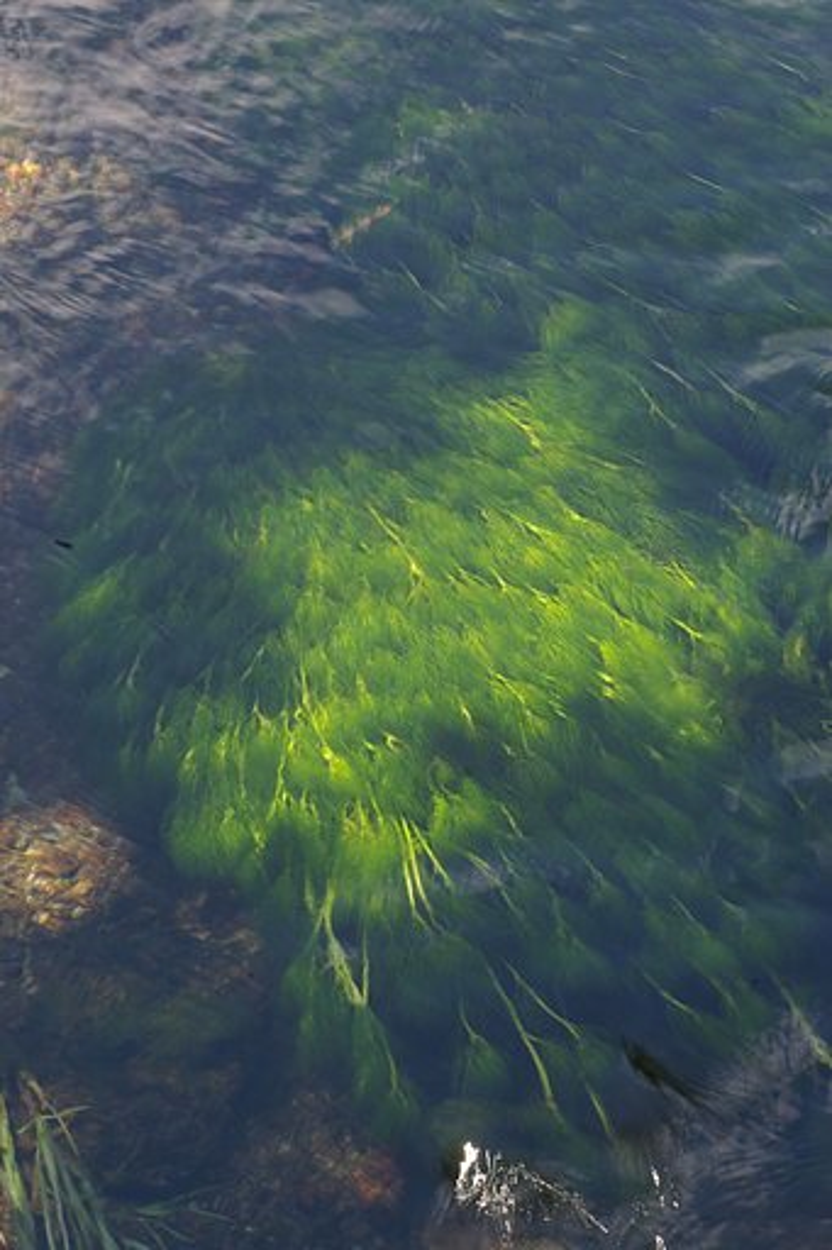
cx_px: 416
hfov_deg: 10.2
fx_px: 4683
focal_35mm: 135
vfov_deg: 15.2
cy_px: 625
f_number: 20
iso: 200
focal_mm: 90
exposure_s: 1/13
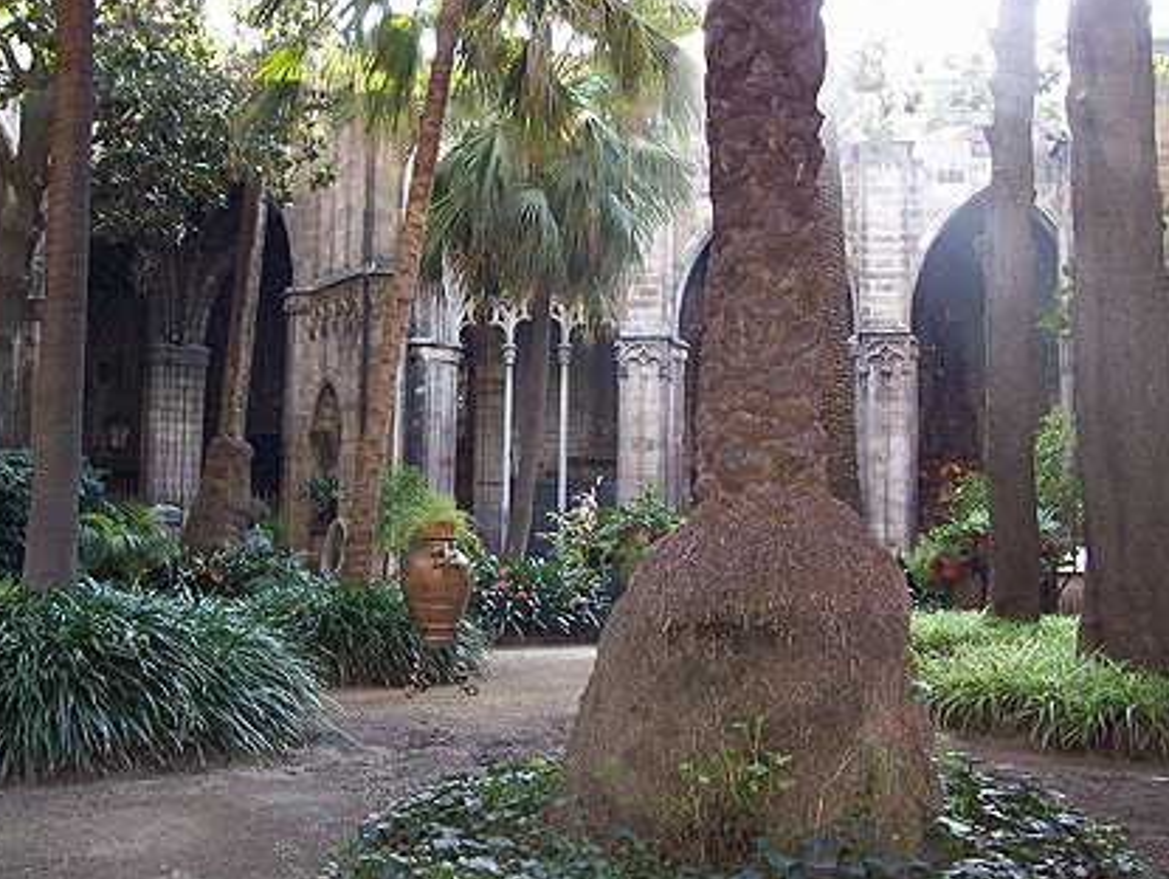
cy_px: 414
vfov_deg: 36.9
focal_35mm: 39
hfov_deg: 47.8
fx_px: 1318
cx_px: 546
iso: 200
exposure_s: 1/64
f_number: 2.7
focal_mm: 6
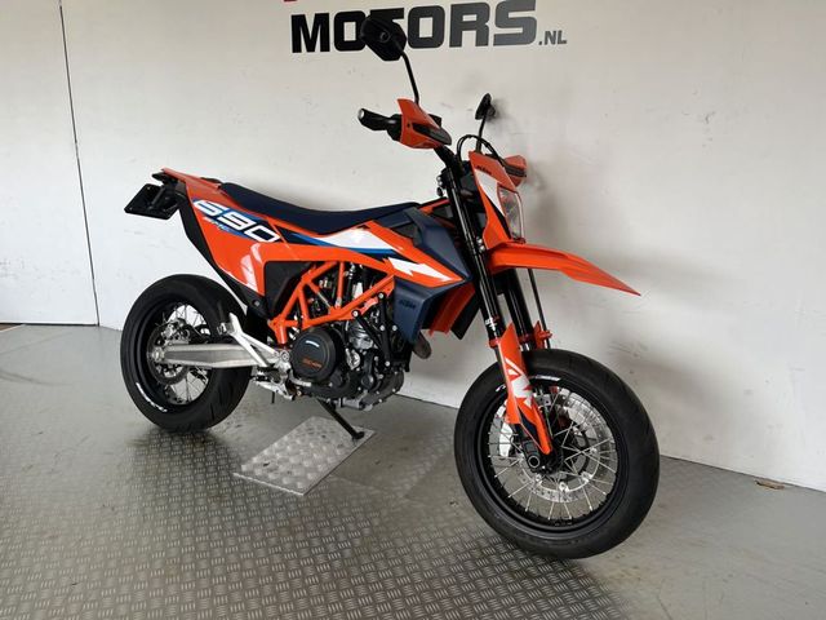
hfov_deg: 67.3
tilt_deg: -17.5
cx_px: 413
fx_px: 620
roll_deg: -1.3
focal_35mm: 26
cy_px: 310
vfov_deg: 53.1
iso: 64
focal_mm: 5.1
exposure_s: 1/100
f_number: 1.6
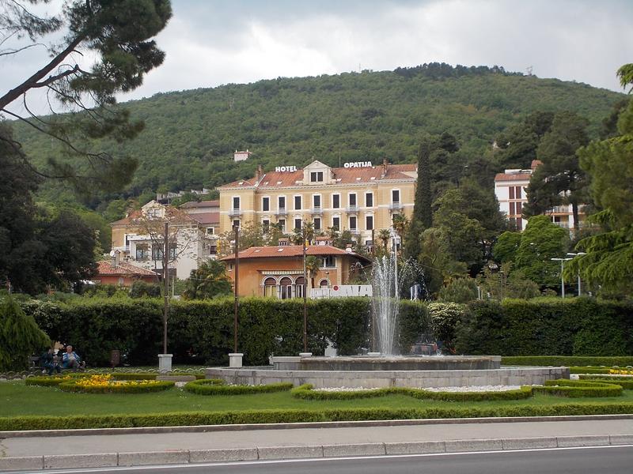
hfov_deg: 34.3
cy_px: 237
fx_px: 1024
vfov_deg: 26.1
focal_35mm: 56
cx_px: 316
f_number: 4.7
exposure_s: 1/125
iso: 80
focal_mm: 7.9
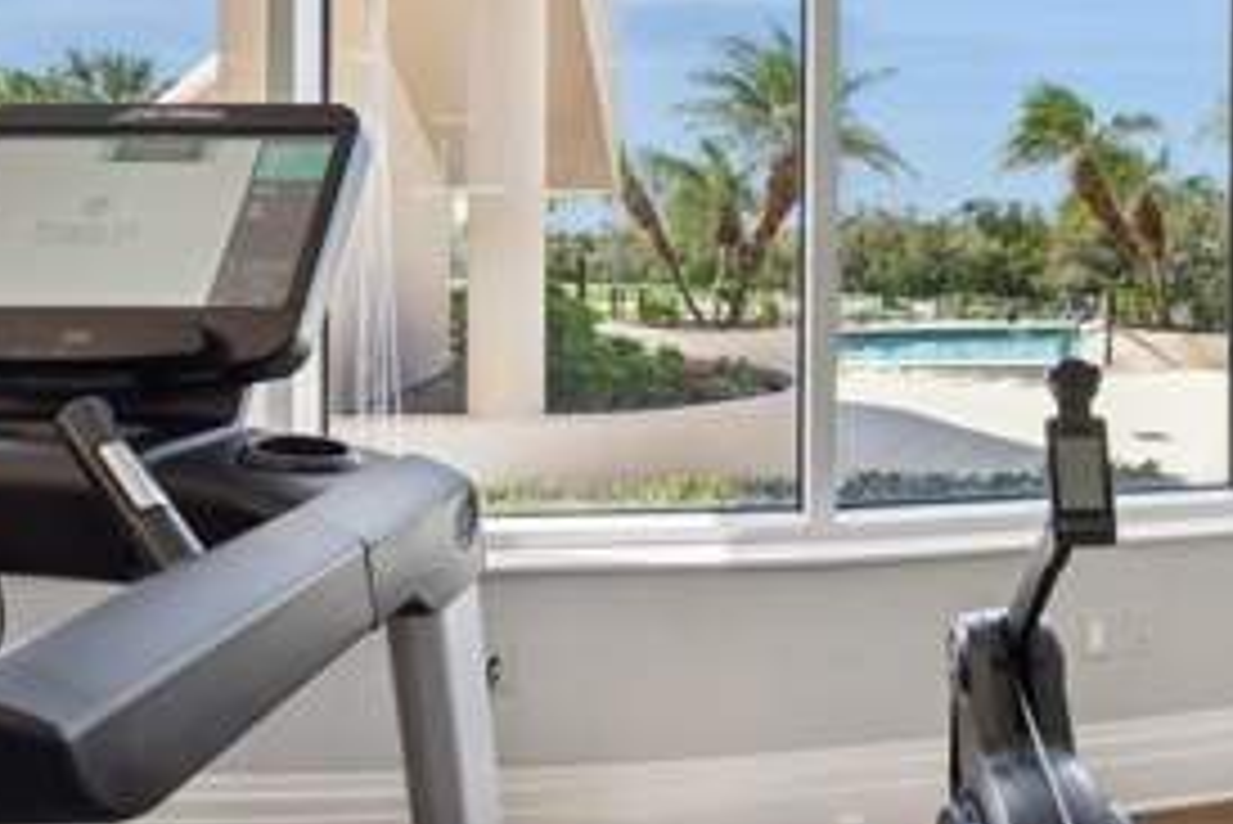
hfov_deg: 63.7
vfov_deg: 45.4
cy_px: 248
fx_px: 959
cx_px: 828
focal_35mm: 28
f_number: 8
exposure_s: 1/80
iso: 200
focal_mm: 16
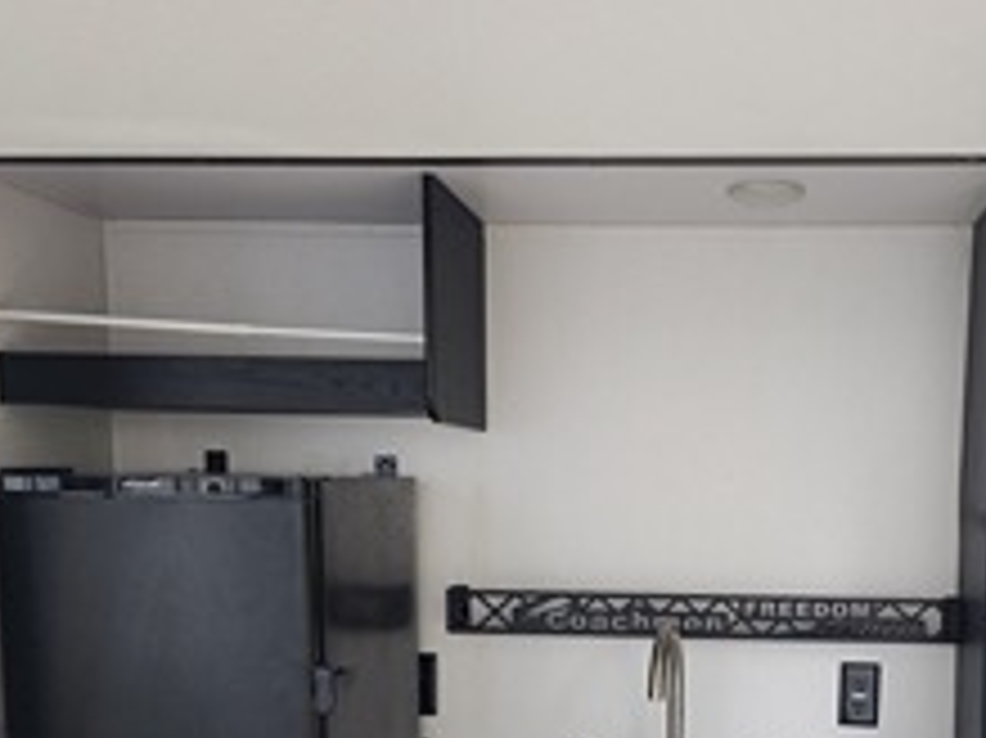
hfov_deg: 43.8
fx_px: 1196
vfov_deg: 33.2
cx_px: 698
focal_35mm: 42
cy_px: 603
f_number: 1.8
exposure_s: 1/60
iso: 50
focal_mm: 6.4
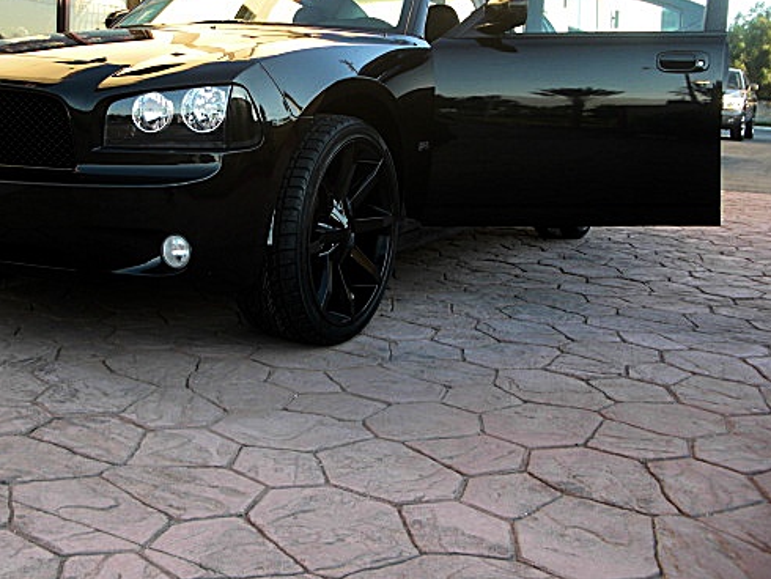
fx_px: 1047
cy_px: 203
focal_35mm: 47
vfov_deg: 30.7
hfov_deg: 40.1
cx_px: 275
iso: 50
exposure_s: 1/80
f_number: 2.8
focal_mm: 6.3
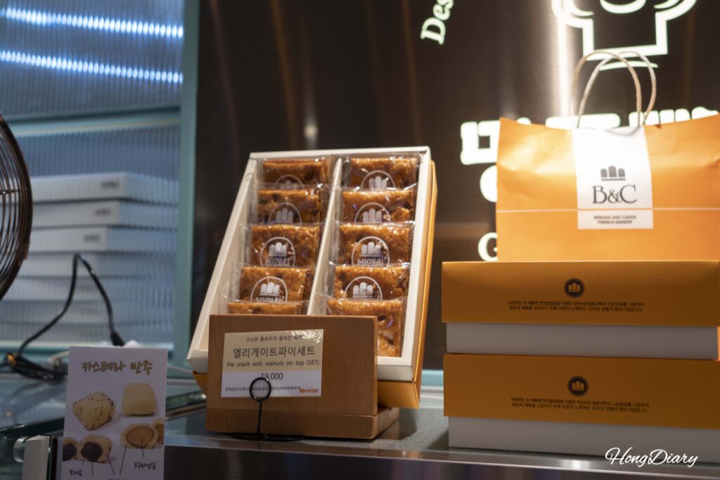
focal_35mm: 38
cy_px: 240
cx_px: 360
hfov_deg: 50.7
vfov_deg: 35.1
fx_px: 760
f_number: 5
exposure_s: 1/60
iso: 400
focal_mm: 38
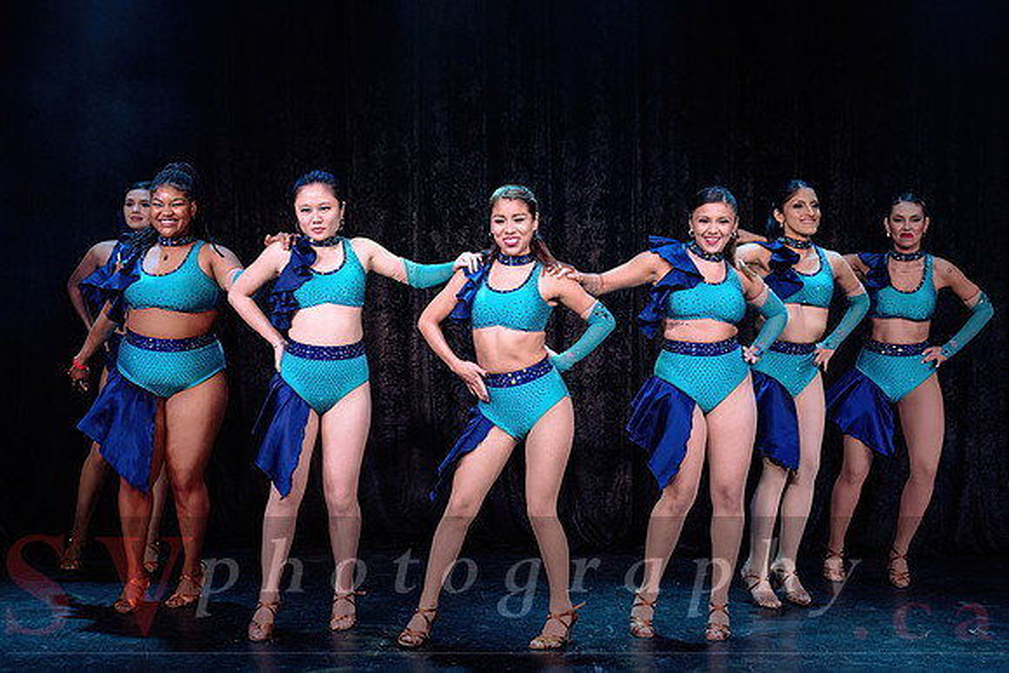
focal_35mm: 53
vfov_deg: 25.6
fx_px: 1478
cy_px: 372
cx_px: 491
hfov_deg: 37.7
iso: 1600
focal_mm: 44
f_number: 3.2
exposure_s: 1/500
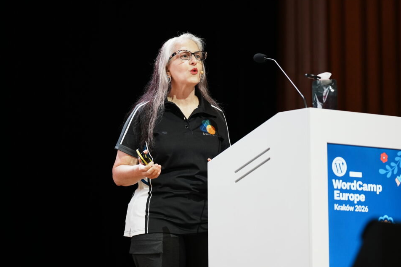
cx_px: 207
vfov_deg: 6.3
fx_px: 2418
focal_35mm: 217
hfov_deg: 9.5
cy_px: 124
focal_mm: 135
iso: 1000
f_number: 1.8
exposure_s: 1/250
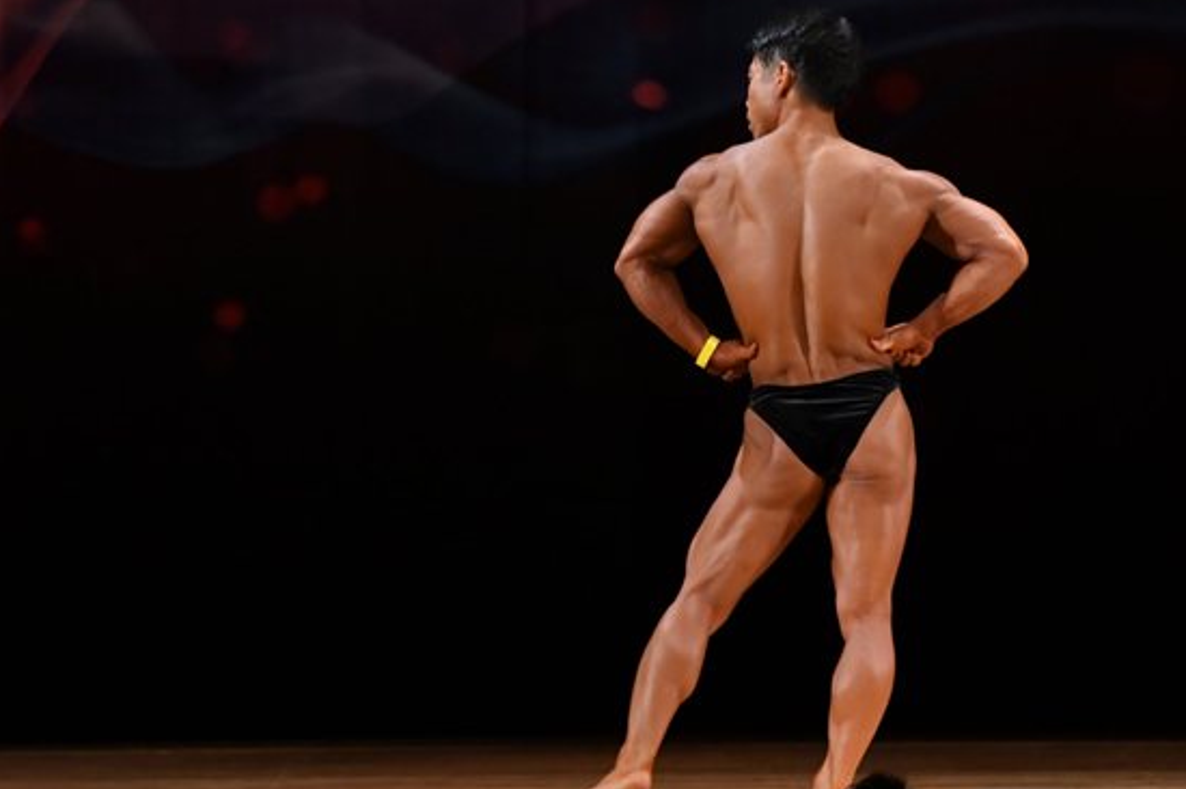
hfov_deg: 6.5
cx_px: 726
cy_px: 330
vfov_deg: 4.3
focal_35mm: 317
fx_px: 10437
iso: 3200
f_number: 5.6
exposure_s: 1/400
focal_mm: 150
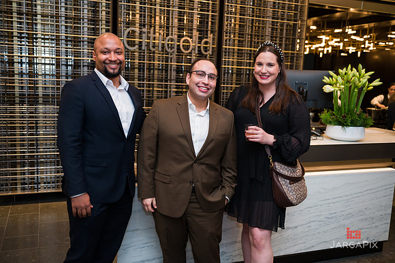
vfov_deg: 37.8
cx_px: 198
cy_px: 132
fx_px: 384
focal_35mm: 35
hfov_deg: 54.5
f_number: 3.2
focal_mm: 35
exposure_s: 1/200
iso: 400
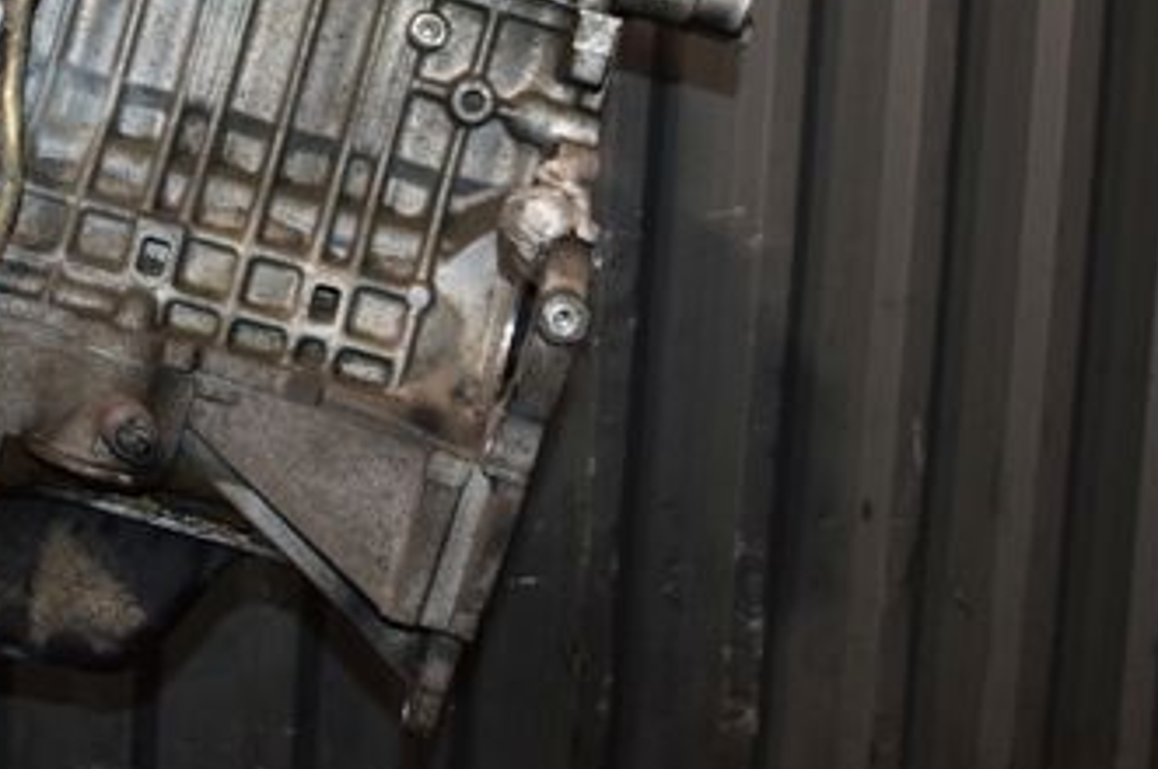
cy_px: 84
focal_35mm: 61
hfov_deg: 32.3
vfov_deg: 21.7
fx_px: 1959
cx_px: 287
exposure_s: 1/60
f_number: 5
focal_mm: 21
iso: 800
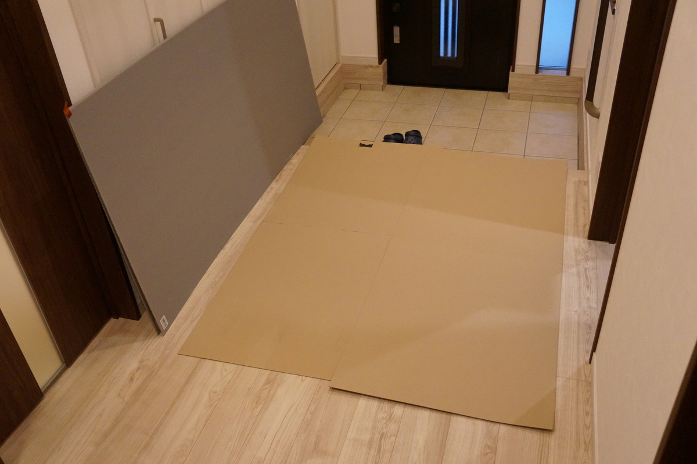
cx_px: 348
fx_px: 609
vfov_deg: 41.6
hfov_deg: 59.5
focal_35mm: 32
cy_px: 232
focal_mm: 21
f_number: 4
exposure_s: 1/200
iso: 3200
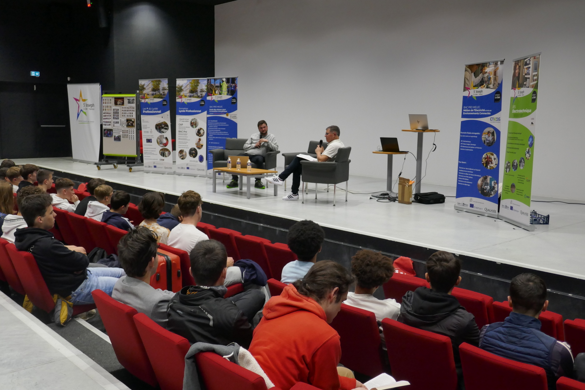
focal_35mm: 36
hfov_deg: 53.1
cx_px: 292
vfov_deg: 36.9
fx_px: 585
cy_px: 195
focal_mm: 12.9
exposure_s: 1/80
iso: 500
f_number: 3.4
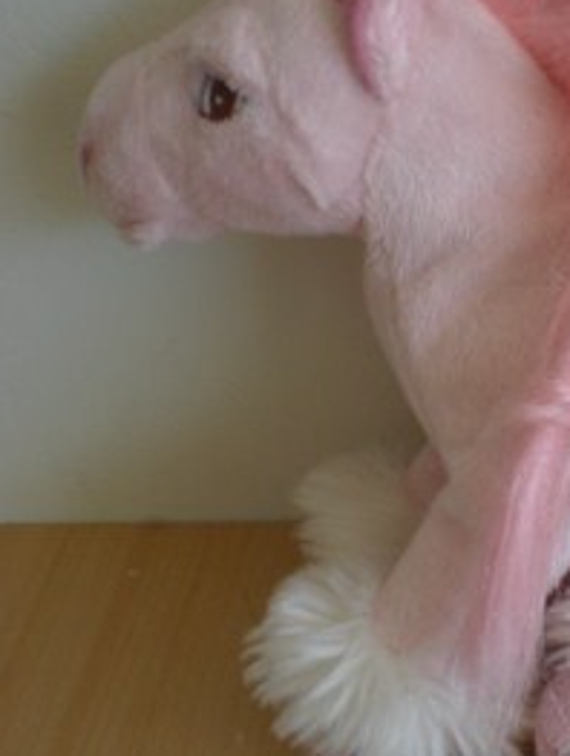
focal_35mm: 75
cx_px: 556
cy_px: 417
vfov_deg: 25.9
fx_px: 1643
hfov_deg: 19.2
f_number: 3.1
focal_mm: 6.3
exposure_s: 1/120
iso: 101
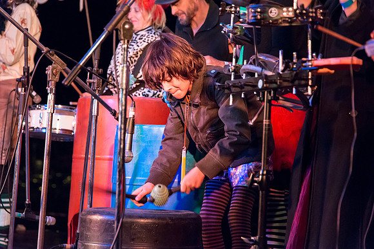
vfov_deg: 13.0
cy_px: 124
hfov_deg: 19.5
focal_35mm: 105
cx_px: 187
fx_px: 1091
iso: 10159
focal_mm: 105
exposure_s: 1/125
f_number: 5.6
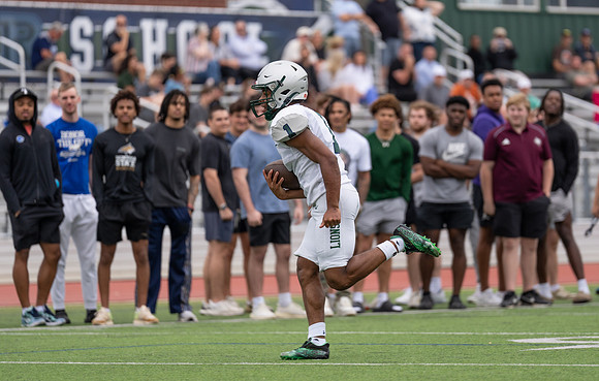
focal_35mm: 248
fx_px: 4064
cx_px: 349
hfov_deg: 8.4
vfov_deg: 5.4
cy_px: 160
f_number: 2.8
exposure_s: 1/1250
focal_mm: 200
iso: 250
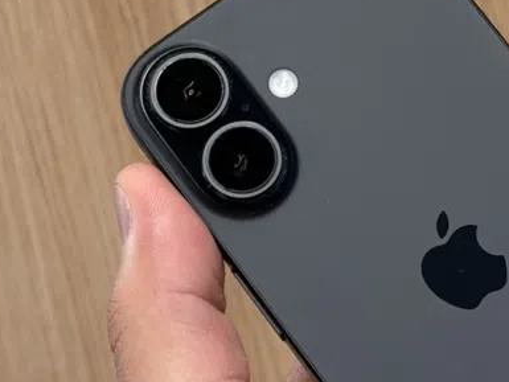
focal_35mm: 170
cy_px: 59
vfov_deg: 8.7
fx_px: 2500
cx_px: 403
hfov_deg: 11.6
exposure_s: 1/50
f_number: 1.78
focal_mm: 6.76
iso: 80
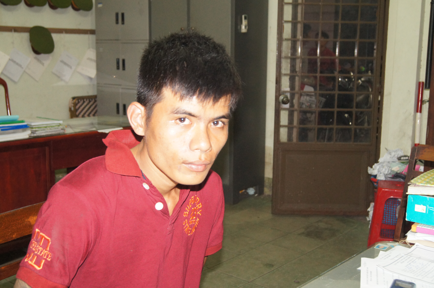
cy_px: 144
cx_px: 217
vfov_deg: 31.8
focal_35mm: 42
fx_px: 506
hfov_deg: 46.5
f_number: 5.6
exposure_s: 1/60
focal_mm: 28
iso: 1600
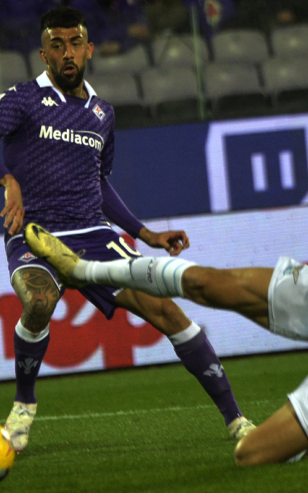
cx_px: 199
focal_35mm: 522
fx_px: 7012
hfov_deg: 2.5
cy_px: 247
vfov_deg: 4.0
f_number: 5.6
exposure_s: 1/1000
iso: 2500
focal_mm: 340
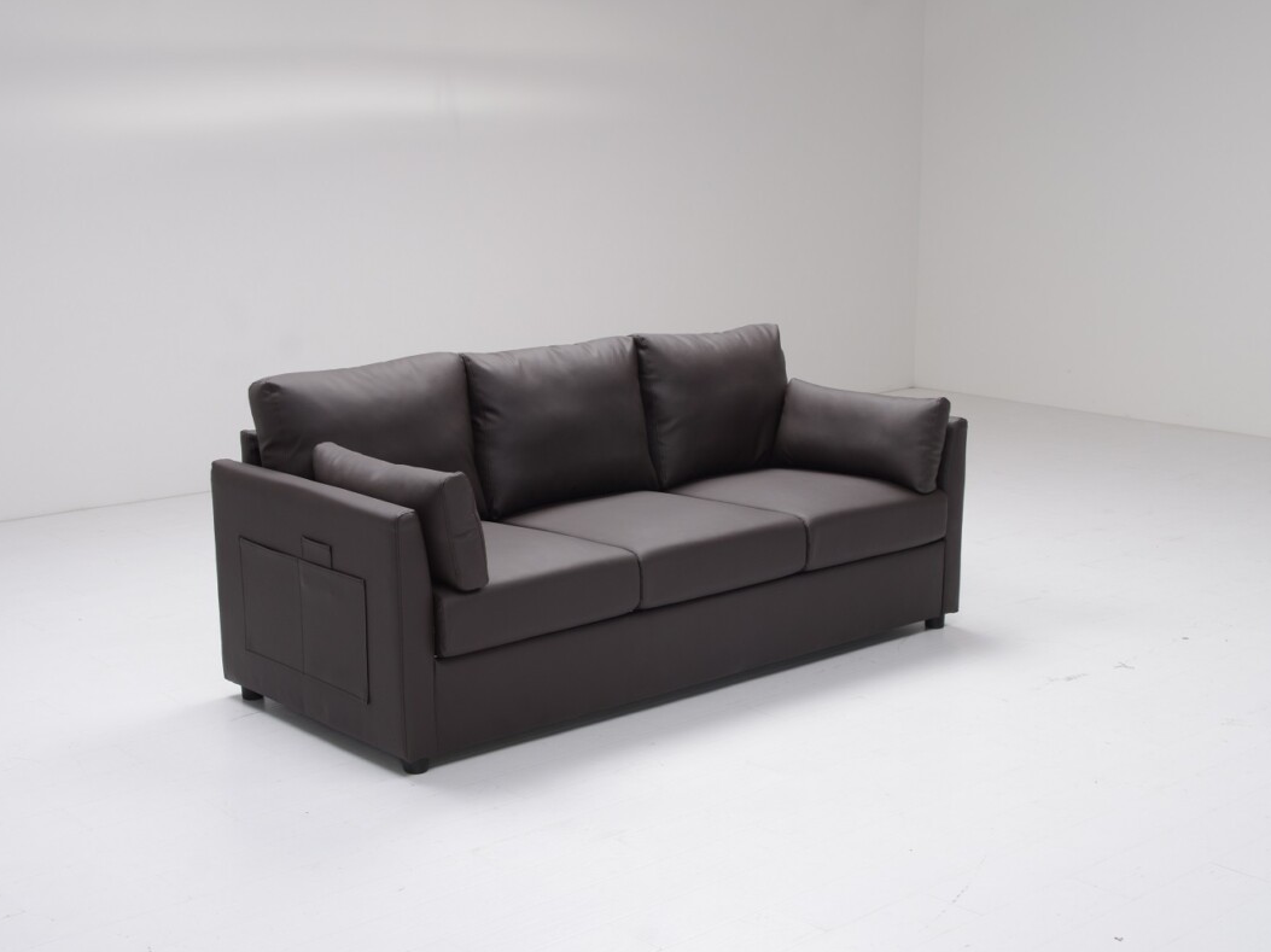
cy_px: 479
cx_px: 590
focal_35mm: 46
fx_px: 1688
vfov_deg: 31.5
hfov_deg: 41.2
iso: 100
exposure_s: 1/125
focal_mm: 28
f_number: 9
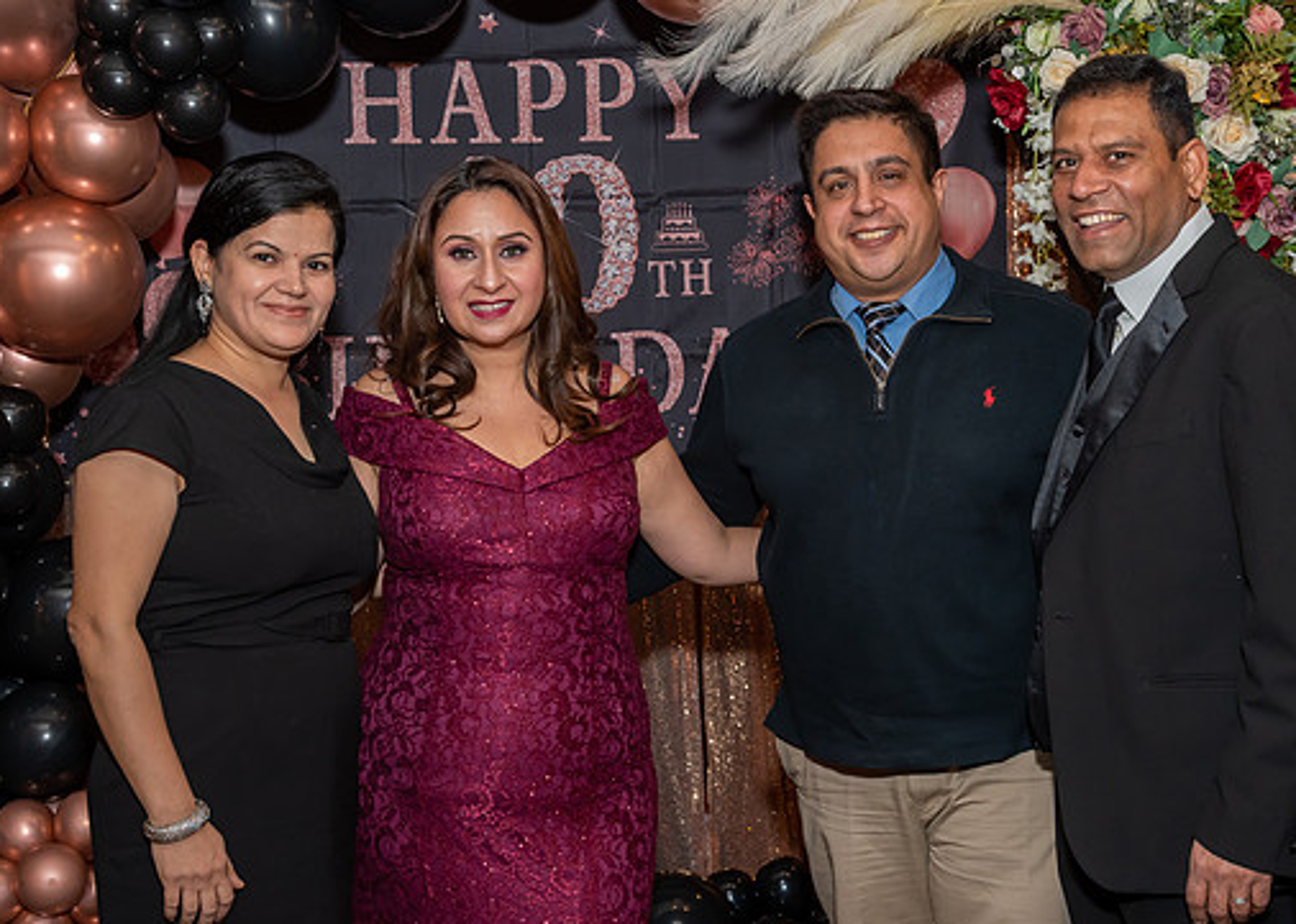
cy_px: 463
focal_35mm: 55
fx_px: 2024
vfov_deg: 25.7
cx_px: 744
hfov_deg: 35.4
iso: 500
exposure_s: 1/250
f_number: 8
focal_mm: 28
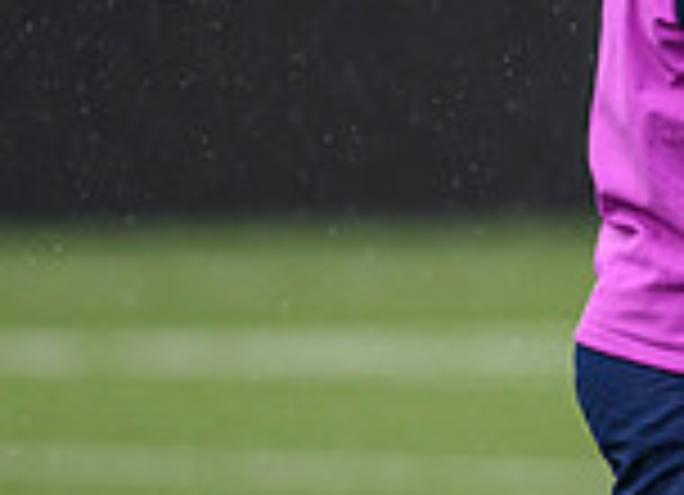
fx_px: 35572
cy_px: 115
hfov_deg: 1.1
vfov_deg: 0.8
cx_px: 1404
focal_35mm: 1823
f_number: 2.8
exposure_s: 1/2500
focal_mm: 400
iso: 500
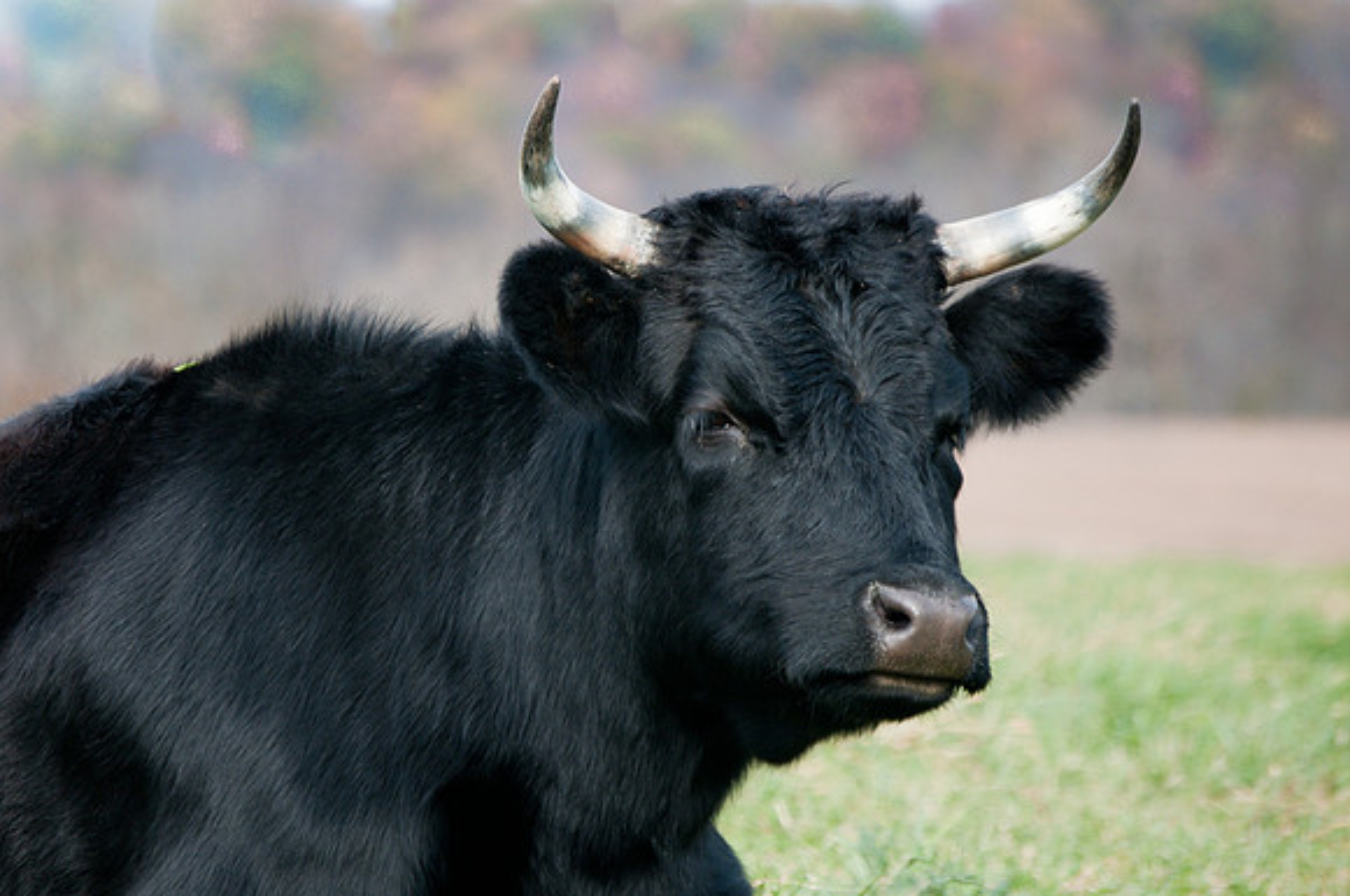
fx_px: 9268
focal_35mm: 248
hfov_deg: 8.3
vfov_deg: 5.5
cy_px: 448
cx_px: 675
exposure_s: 1/350
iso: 200
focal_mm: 165
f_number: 6.7
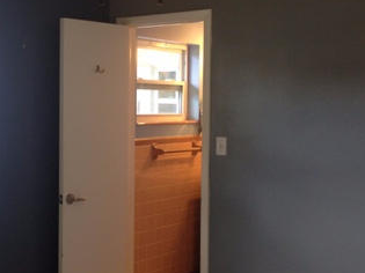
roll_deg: -1.9
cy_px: 123
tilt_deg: +1.5
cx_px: 73
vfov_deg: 21.9
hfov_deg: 28.4
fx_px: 706
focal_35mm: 67
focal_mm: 4.12
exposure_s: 1/20
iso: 64
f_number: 2.4
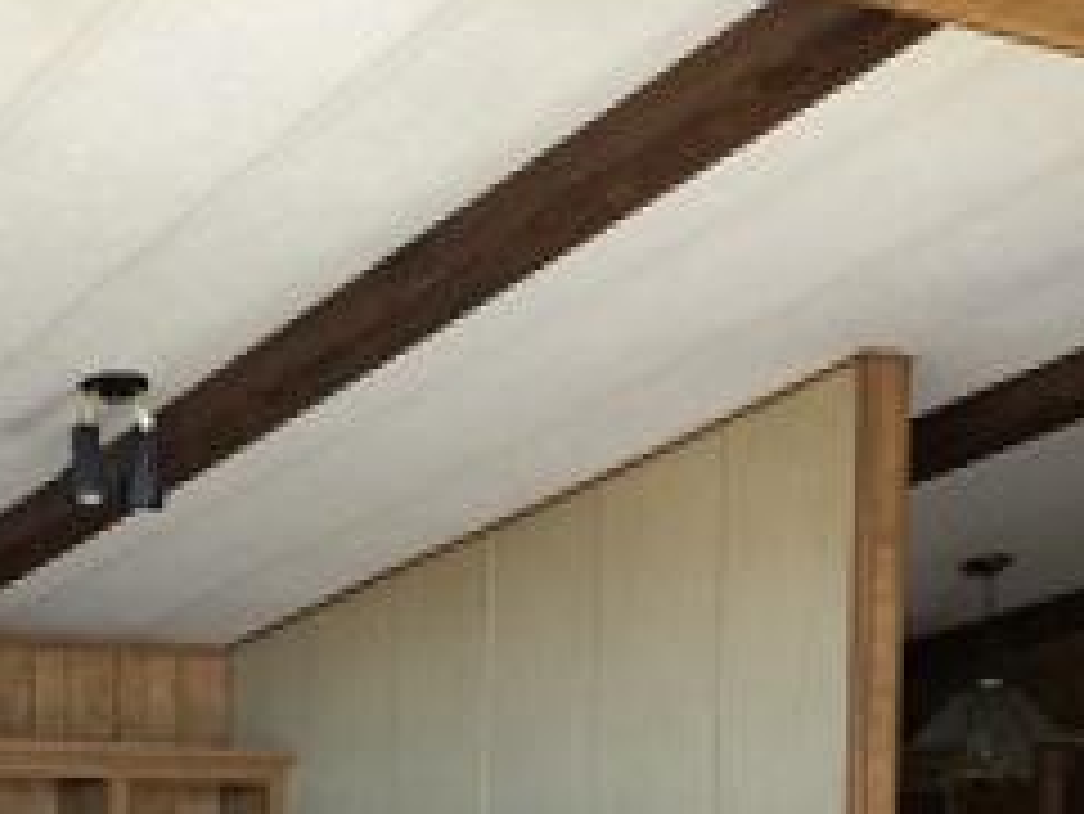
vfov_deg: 18.0
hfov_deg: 25.0
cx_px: 247
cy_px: 1039
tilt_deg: -3.3
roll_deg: +0.0
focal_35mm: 77
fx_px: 2412
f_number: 2.2
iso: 40
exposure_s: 1/30
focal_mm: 4.15
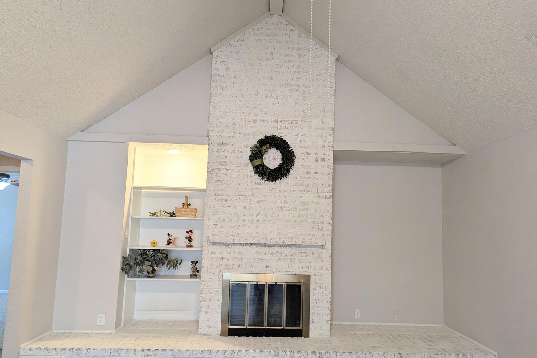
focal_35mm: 26
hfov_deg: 69.4
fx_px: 388
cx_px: 278
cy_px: 198
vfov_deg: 49.5
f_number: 1.85
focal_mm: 6.81
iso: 128
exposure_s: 1/120
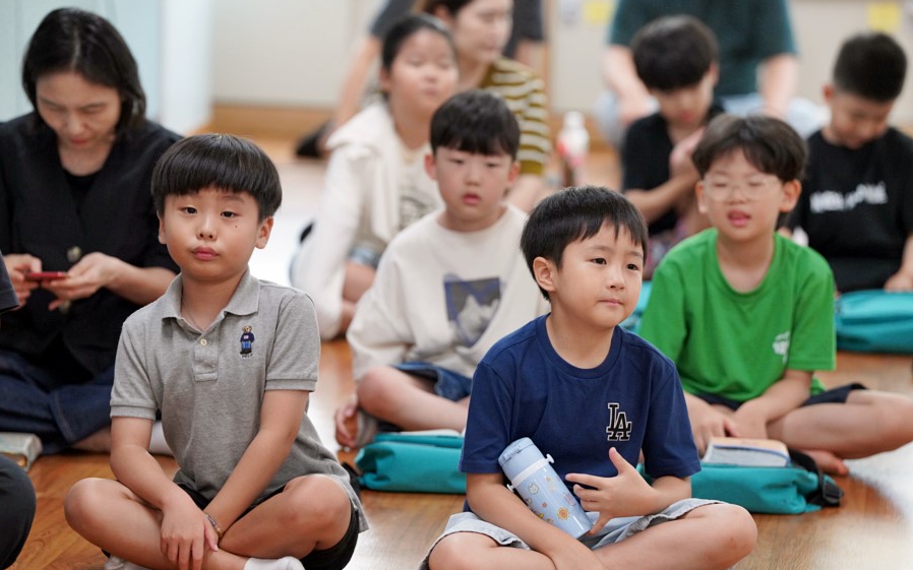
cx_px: 456
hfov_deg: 11.1
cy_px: 298
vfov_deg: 6.9
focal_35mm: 189
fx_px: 4702
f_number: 4
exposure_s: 1/200
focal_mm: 185
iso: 3200
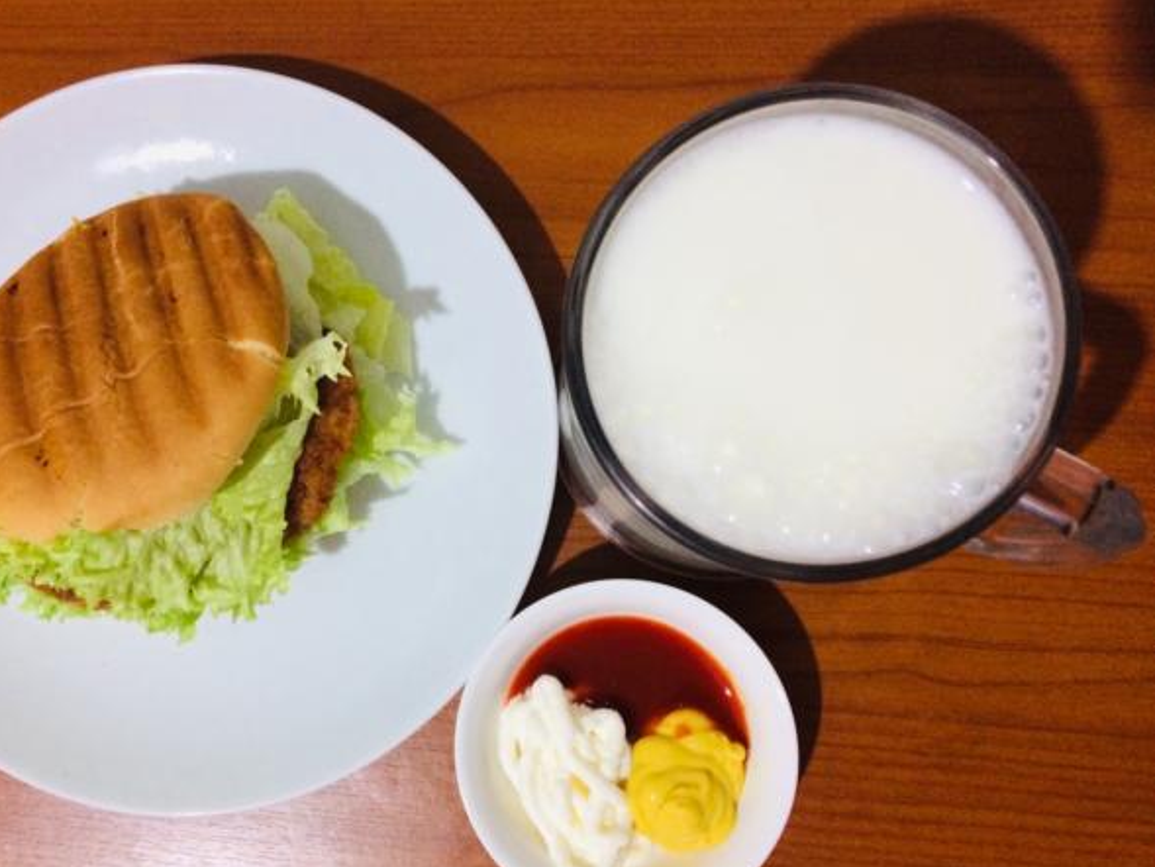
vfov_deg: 41.8
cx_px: 480
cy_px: 473
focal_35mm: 34
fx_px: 1135
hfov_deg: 53.7
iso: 250
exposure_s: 1/25
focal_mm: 4.15
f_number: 2.2
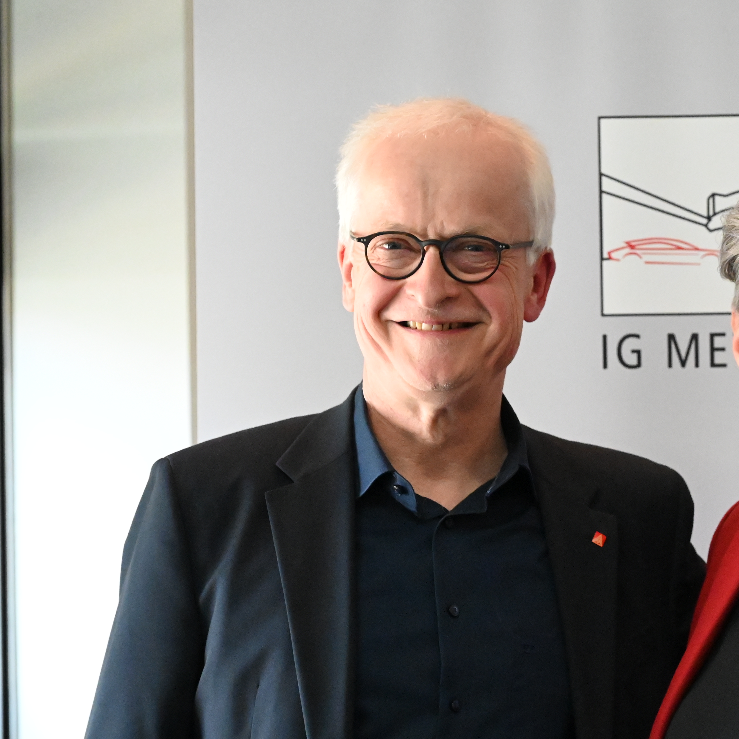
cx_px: 644
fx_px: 3043
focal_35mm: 126
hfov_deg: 13.7
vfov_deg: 13.8
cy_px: 360
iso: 16000
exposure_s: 1/640
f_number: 5.6
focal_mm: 74
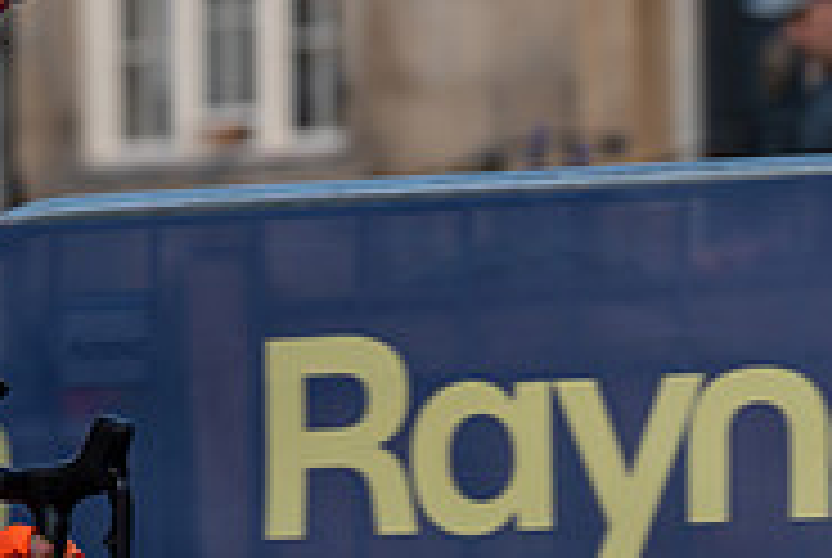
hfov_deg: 5.6
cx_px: -373
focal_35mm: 363
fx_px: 8403
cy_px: 115
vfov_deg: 3.8
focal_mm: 116
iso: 1000
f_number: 3.2
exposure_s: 1/800
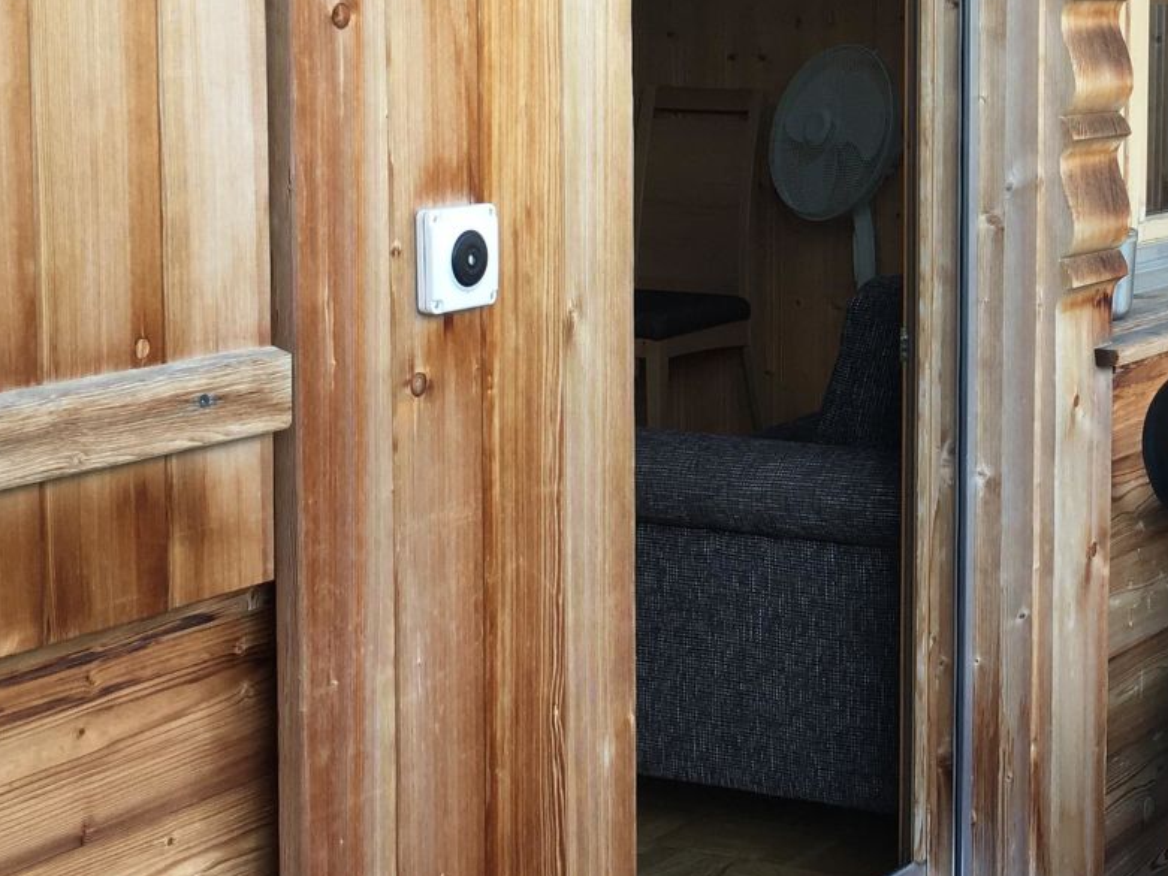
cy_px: 226
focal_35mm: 76
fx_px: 2565
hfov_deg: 24.5
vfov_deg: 19.3
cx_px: 1158
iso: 25
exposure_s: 1/100
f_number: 2.2
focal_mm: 4.15
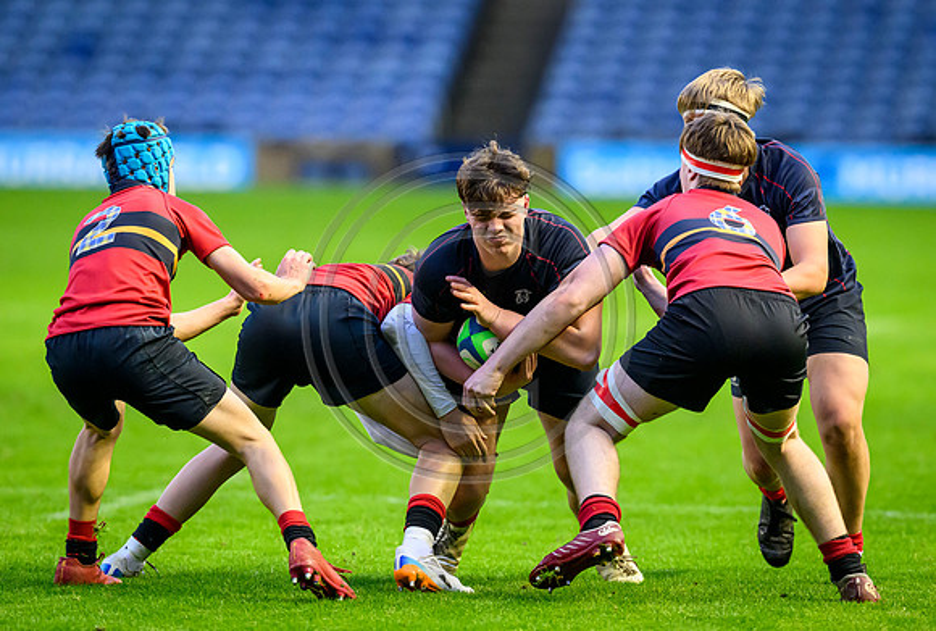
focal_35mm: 500
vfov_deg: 2.8
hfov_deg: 4.1
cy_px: 263
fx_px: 13042
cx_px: 565
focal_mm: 400
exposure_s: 1/1000
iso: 8000
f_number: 4
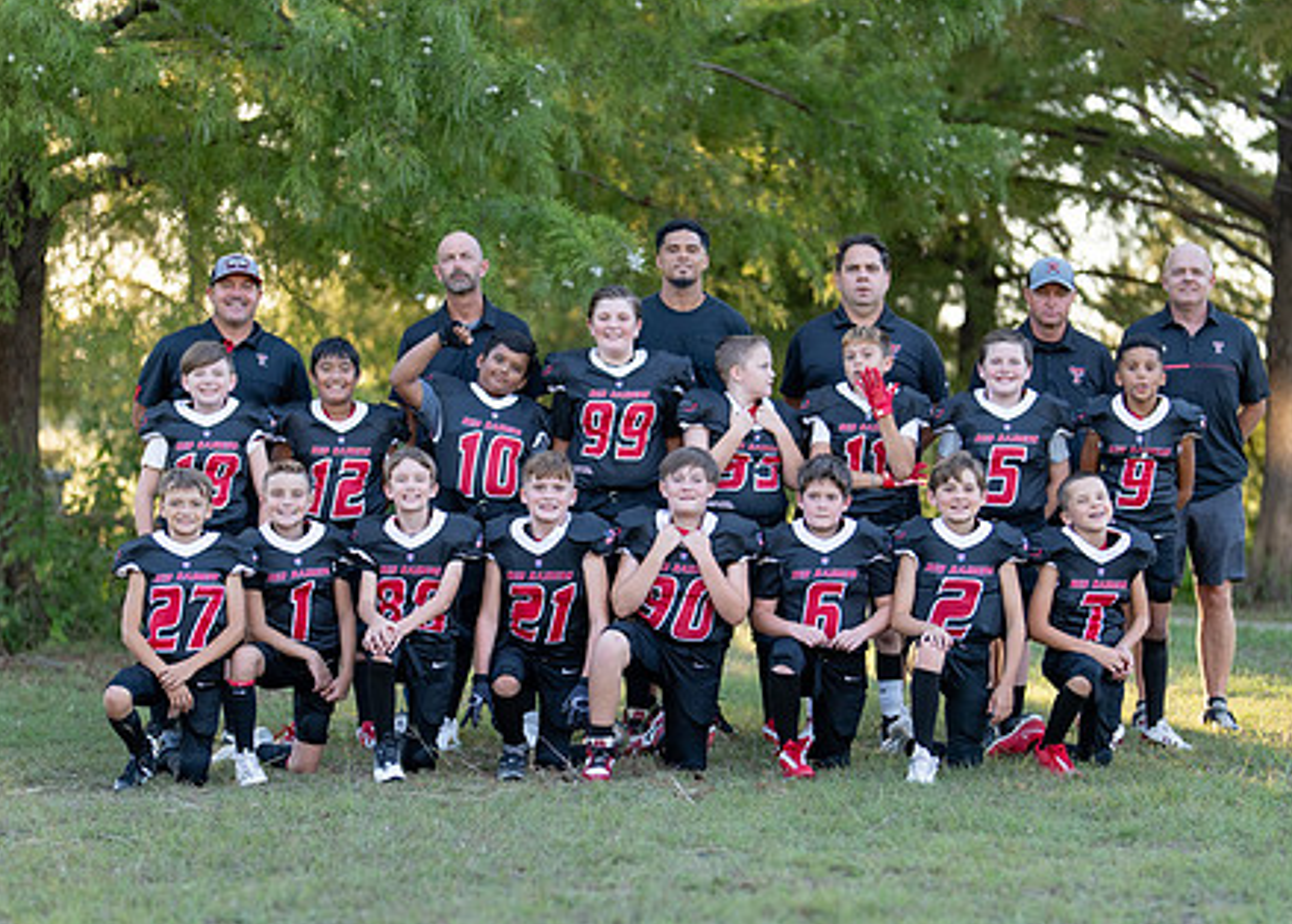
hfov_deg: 23.4
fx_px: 3120
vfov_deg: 16.8
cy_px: 565
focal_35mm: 85
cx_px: 666
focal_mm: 50
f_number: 1.2
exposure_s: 1/1250
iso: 200
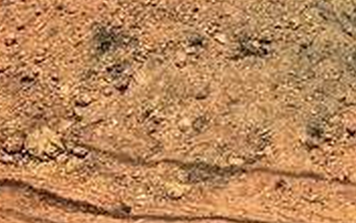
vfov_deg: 8.3
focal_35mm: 148
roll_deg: +0.3
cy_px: -255
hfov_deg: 13.6
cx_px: 455
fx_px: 1436
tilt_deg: +0.5
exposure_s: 1/7092
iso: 80
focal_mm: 6.76
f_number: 1.78
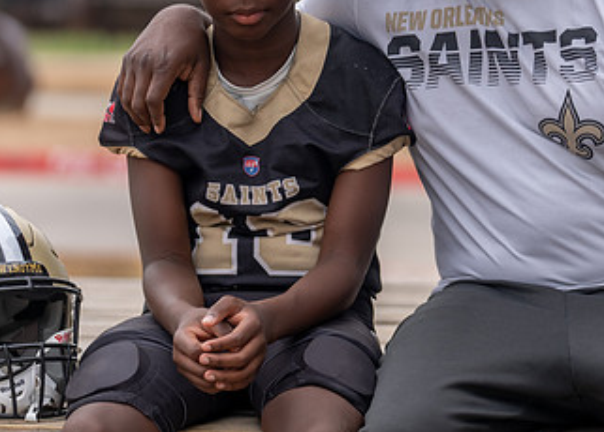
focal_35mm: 222
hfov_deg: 9.1
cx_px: 414
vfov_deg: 6.5
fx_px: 3812
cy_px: 115
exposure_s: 1/320
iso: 160
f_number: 2.8
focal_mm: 114
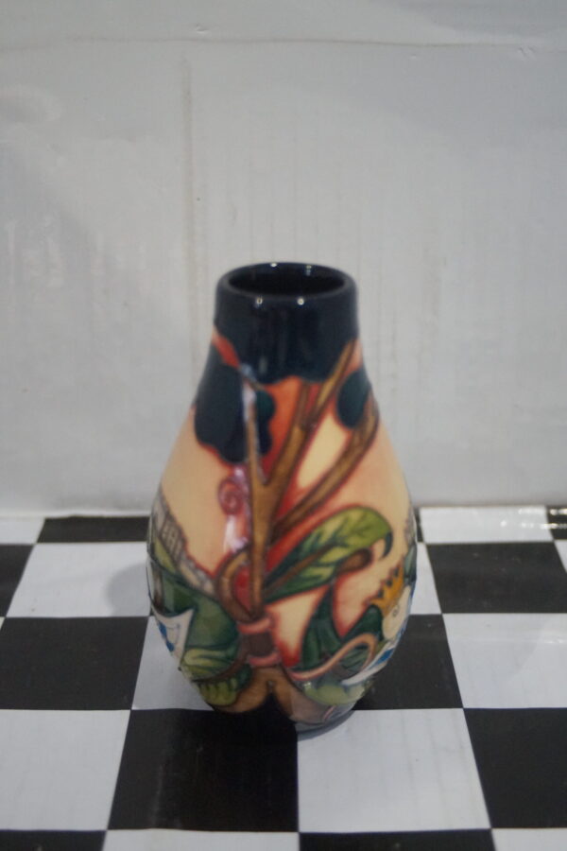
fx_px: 1063
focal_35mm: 45
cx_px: 284
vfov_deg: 43.6
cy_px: 426
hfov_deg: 29.9
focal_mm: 30
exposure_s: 1/125
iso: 3200
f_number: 4
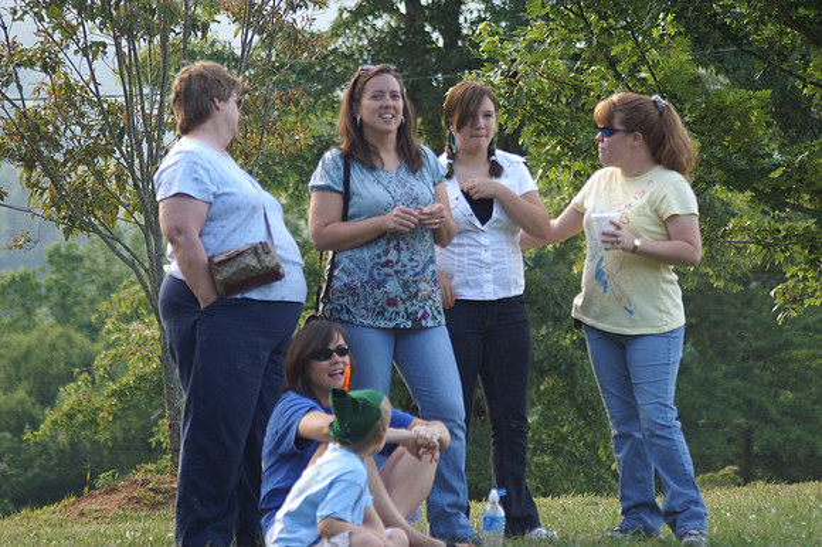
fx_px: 4107
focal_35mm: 180
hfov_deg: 11.4
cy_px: 274
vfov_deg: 7.6
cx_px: 411
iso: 400
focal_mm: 120
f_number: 4
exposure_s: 1/320
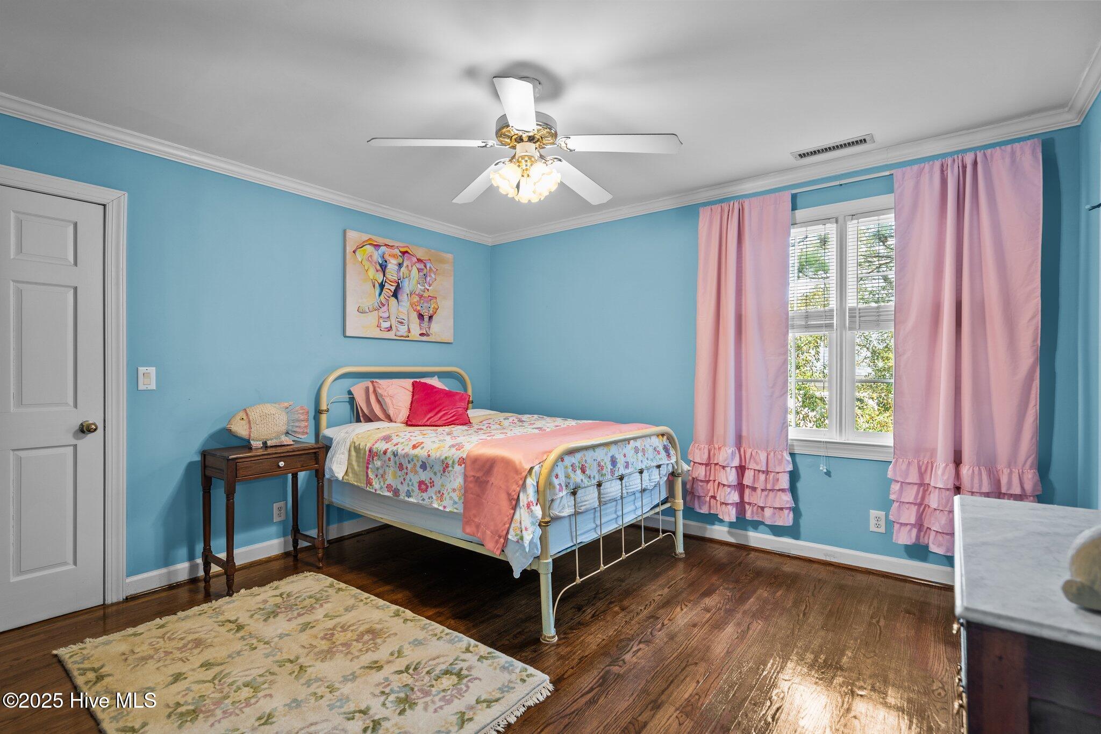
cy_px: 367
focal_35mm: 17
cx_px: 550
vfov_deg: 70.4
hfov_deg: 93.3
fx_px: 520
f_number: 4
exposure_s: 1/3
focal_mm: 17
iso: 400
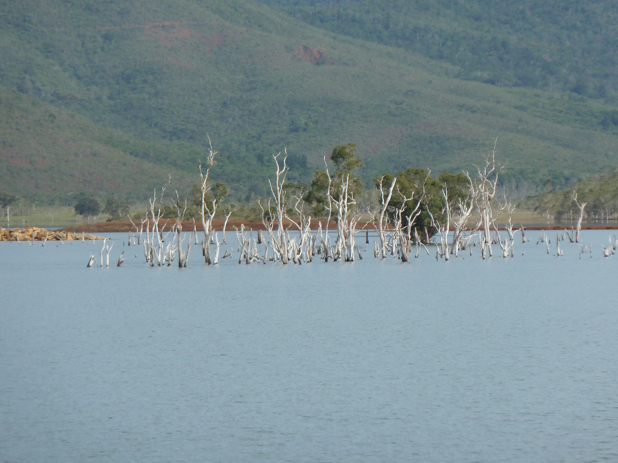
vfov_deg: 4.1
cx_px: 309
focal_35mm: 364
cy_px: 232
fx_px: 6498
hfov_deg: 5.4
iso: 80
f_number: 4.9
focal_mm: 49.2
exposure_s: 1/320
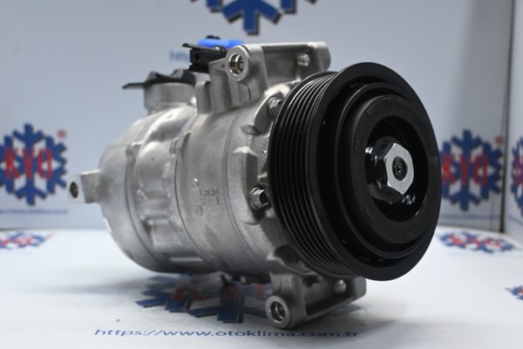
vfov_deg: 29.4
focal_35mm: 46
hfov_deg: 43.0
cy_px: 174
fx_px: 665
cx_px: 262
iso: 800
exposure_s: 1/50
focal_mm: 30.5
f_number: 4.8
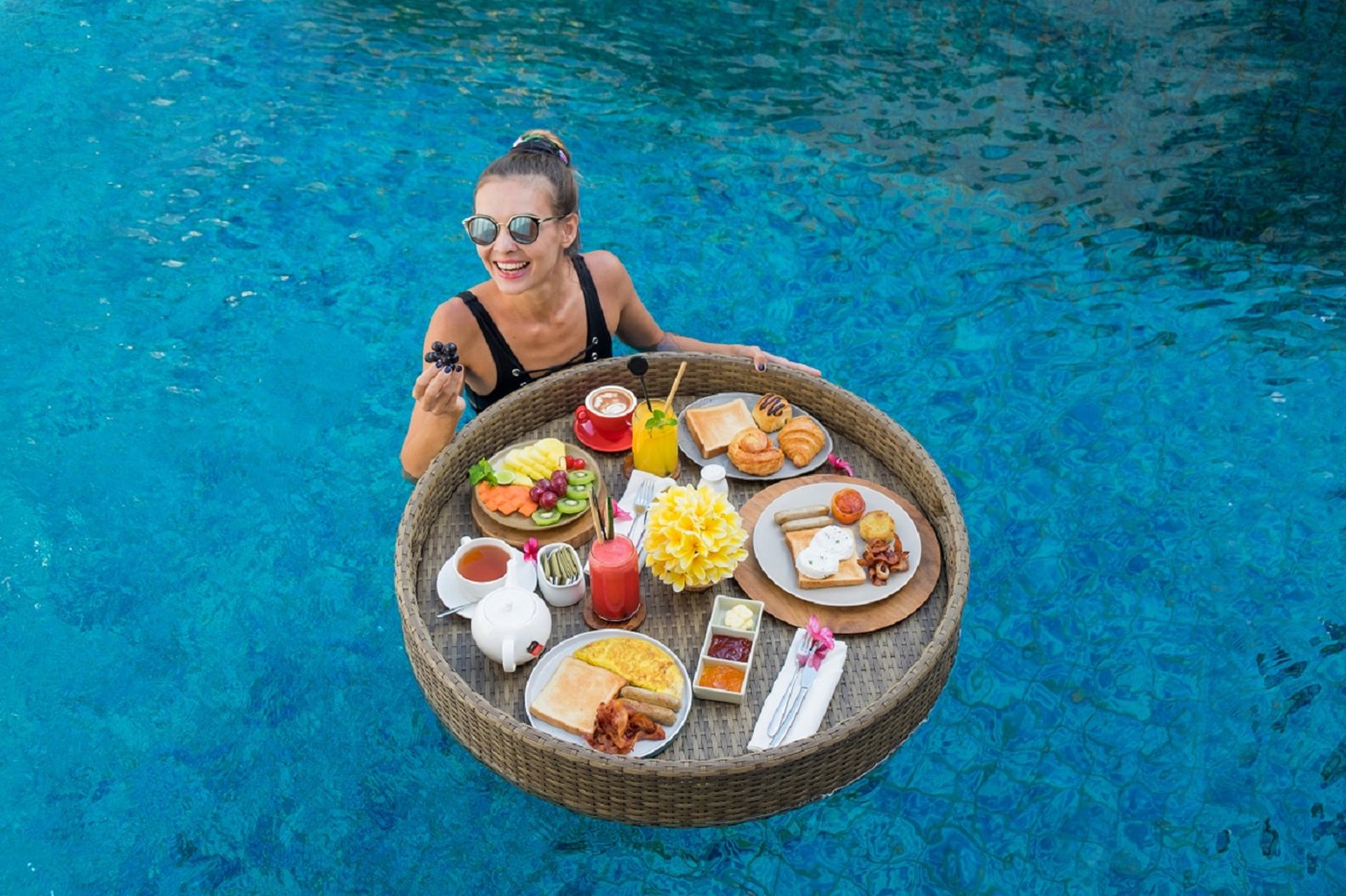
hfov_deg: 53.2
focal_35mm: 36
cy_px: 448
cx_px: 673
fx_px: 1345
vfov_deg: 36.8
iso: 200
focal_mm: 24.3
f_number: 4
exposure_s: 1/200
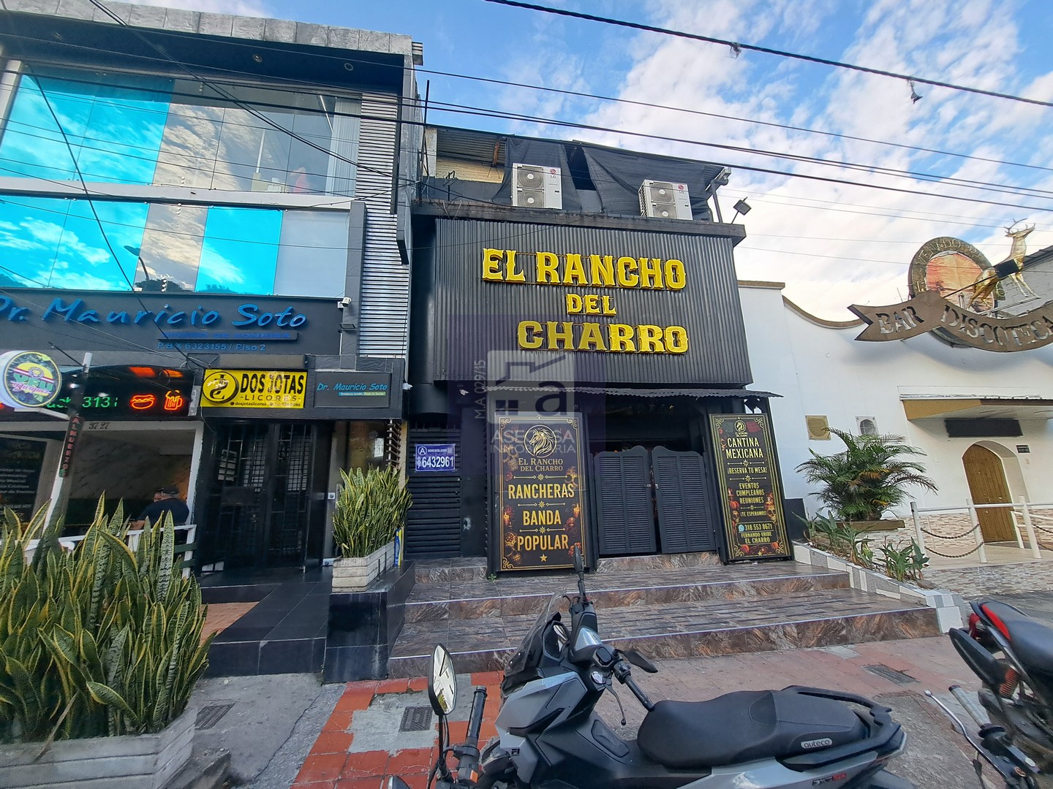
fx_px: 395
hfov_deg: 106.2
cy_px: 394
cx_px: 526
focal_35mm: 13
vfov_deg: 89.9
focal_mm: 1.74
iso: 50
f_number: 2.2
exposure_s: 1/342
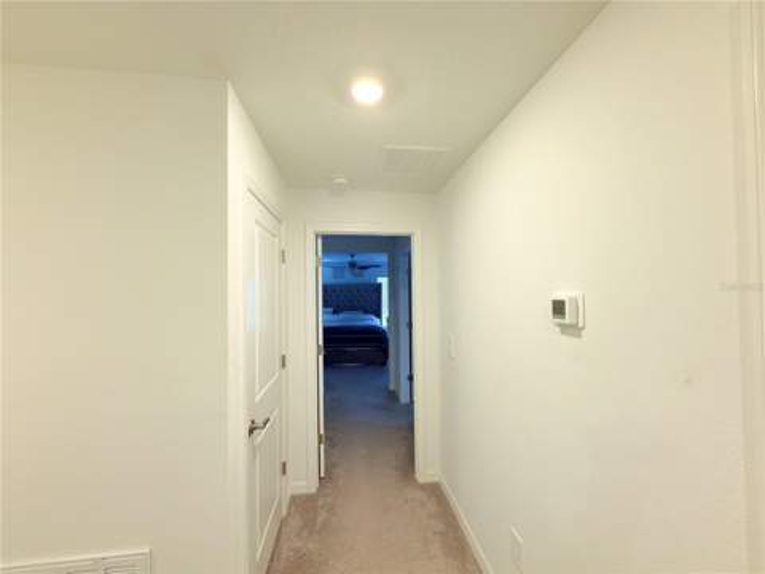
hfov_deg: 102.1
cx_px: 382
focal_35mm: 14
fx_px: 309
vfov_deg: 85.7
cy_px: 287
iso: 64
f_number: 2.2
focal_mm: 2.22
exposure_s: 1/30
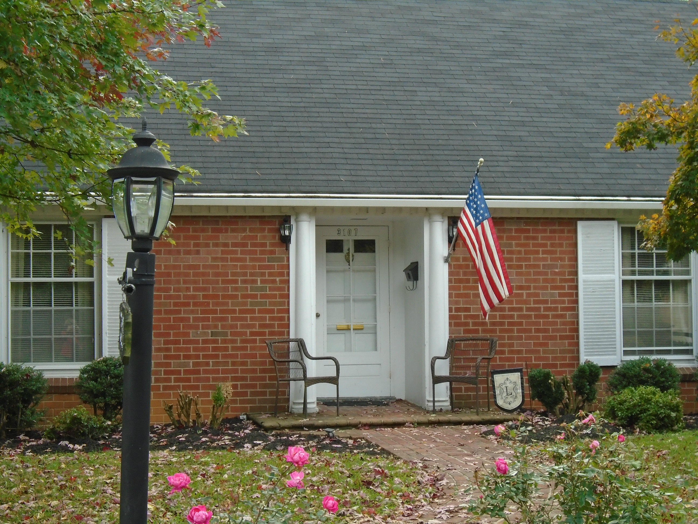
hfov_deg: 28.6
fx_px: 1371
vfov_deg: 21.6
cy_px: 262
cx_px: 349
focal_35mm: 68
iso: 250
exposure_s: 1/125
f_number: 5.5
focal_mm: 12
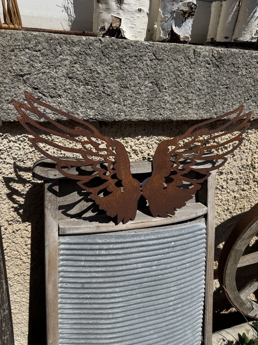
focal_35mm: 24
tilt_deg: -23.9
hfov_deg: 56.8
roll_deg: -4.6
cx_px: 129
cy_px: 172
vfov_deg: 71.6
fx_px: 239
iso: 80
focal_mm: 6.76
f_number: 1.78
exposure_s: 1/9009
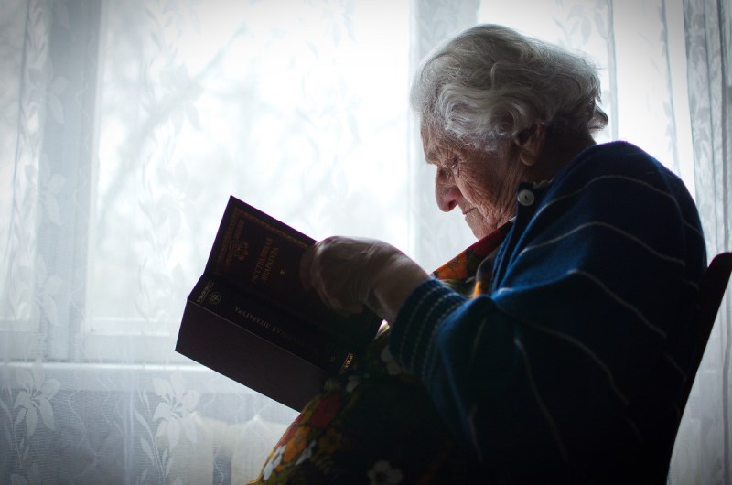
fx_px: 1065
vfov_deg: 25.6
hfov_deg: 37.9
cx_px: 366
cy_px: 242
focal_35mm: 52
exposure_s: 1/125
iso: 220
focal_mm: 35
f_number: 1.8
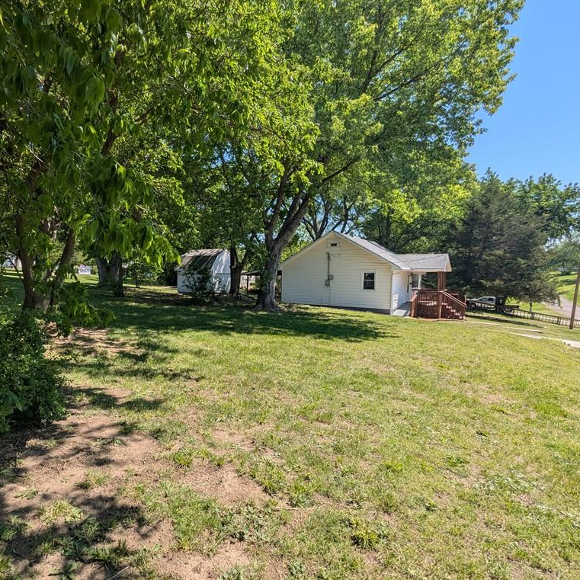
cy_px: 288
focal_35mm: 19
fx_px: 360
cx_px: 210
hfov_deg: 76.0
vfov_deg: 77.7
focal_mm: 2.35
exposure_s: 1/1192
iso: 45
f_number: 2.2
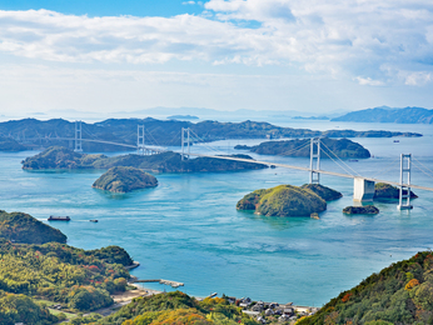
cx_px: 237
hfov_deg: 32.1
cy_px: 164
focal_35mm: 60
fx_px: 751
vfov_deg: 24.4
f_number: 13
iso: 100
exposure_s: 1/125
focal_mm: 54
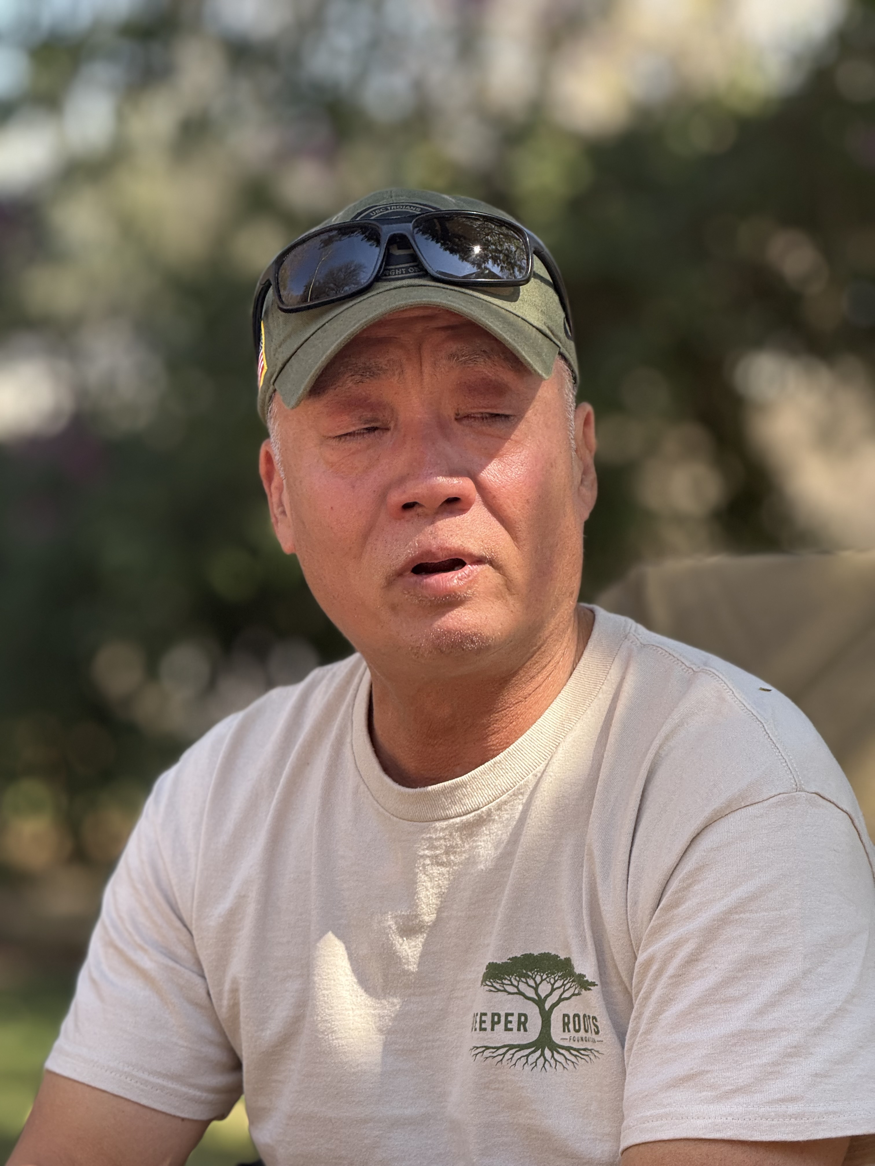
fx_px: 4044
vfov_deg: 16.4
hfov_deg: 12.3
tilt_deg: +1.8
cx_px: 438
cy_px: 583
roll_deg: +0.4
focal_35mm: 120
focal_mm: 15.66
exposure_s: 1/171
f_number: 2.8
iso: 50
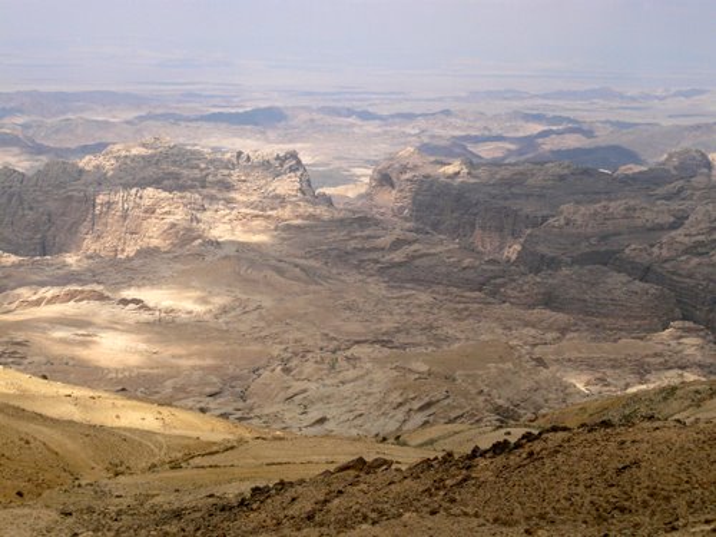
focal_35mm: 63
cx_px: 358
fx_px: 1303
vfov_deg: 23.3
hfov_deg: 30.7
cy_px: 268
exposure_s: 1/200
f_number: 13
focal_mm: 10.3
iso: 100
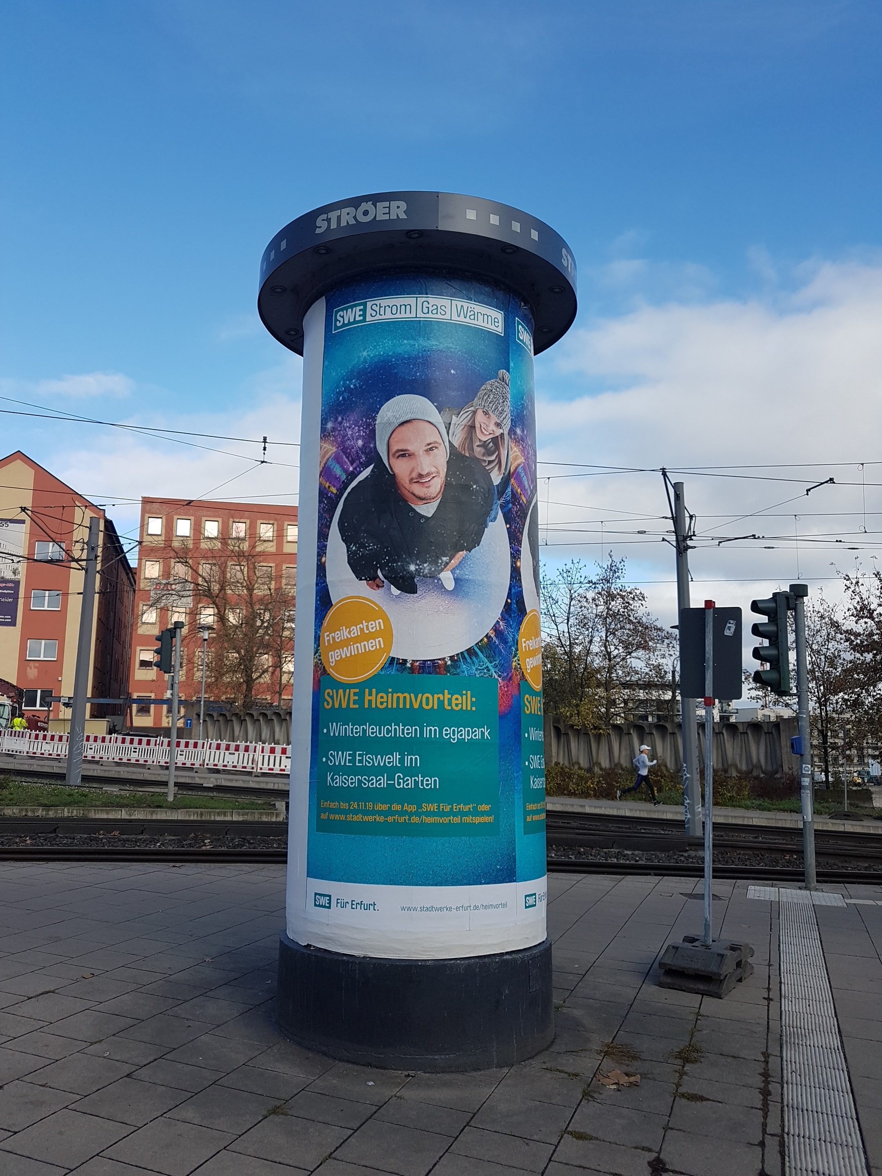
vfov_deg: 67.3
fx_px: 883
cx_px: 441
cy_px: 588
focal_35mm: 26
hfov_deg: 53.1
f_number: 1.7
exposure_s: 1/1452
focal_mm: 4.2
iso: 40
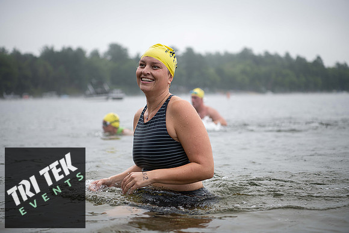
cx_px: 174
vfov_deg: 19.5
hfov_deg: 28.8
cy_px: 116
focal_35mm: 70
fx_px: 679
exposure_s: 1/800
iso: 320
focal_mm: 70
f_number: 3.2
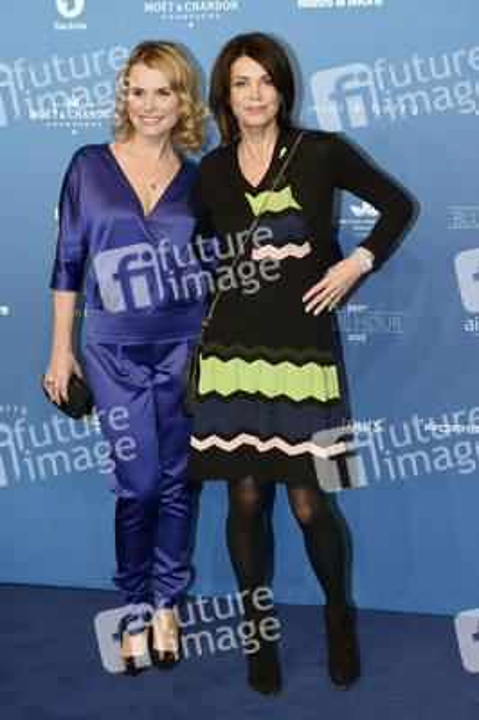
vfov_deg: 33.4
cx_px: 240
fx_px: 1199
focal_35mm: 60
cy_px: 360
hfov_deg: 22.6
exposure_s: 1/320
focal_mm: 40
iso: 400
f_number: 4
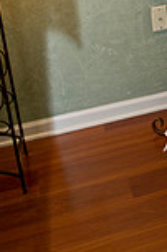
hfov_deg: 15.8
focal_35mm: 80
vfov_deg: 23.6
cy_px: -35
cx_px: 242
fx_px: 558
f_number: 5
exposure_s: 1/100
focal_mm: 27
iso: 800
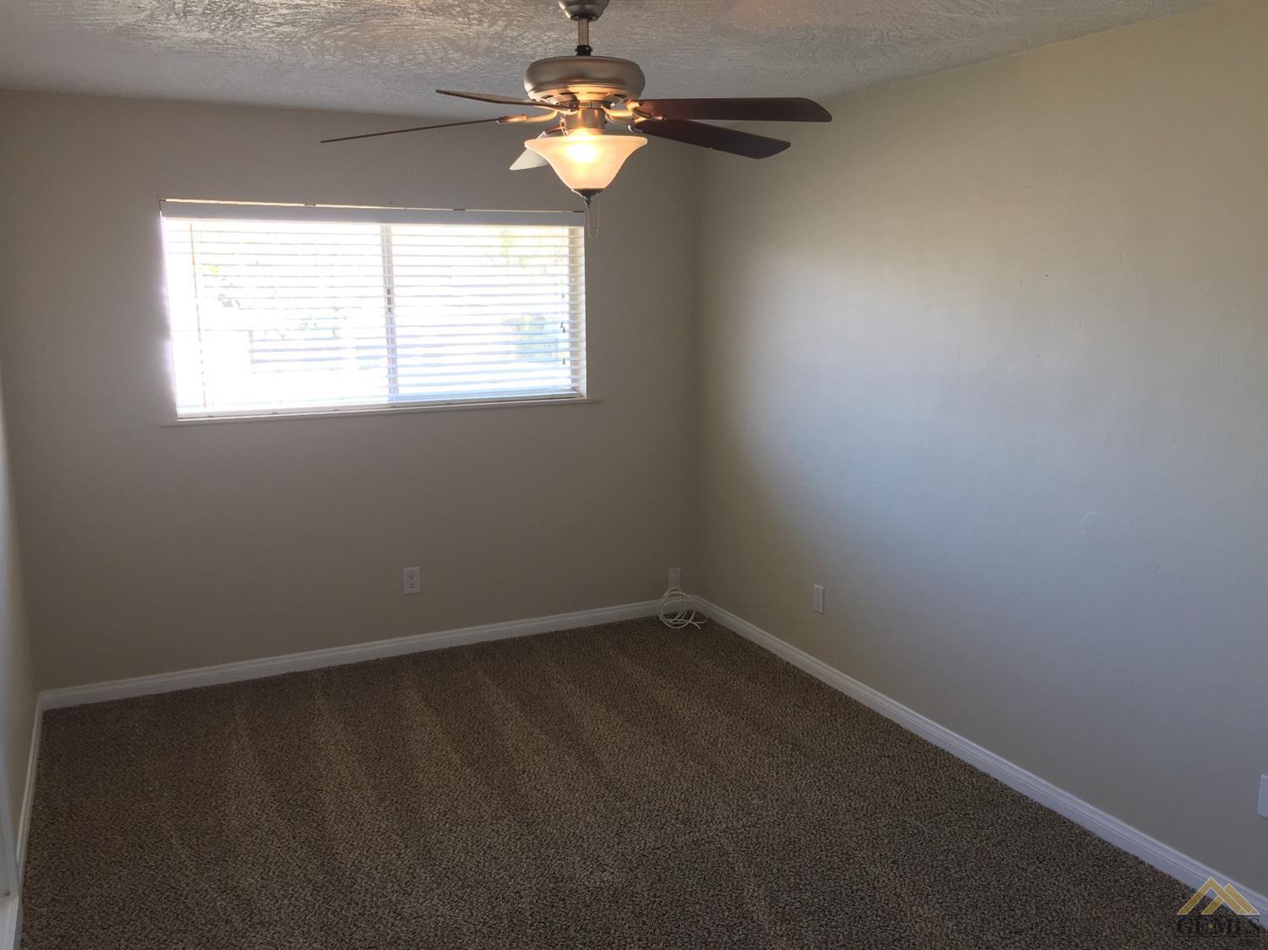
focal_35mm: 29
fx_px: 1062
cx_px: 634
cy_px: 475
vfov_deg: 48.2
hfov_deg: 61.7
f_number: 2.2
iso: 40
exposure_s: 1/30
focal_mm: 4.15
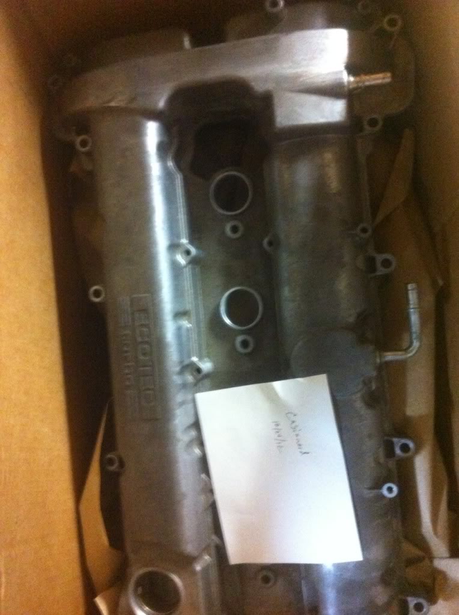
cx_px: 230
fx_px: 620
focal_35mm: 35
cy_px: 308
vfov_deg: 52.7
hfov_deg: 40.6
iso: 1000
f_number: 2.8
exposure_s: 1/15
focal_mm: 3.9
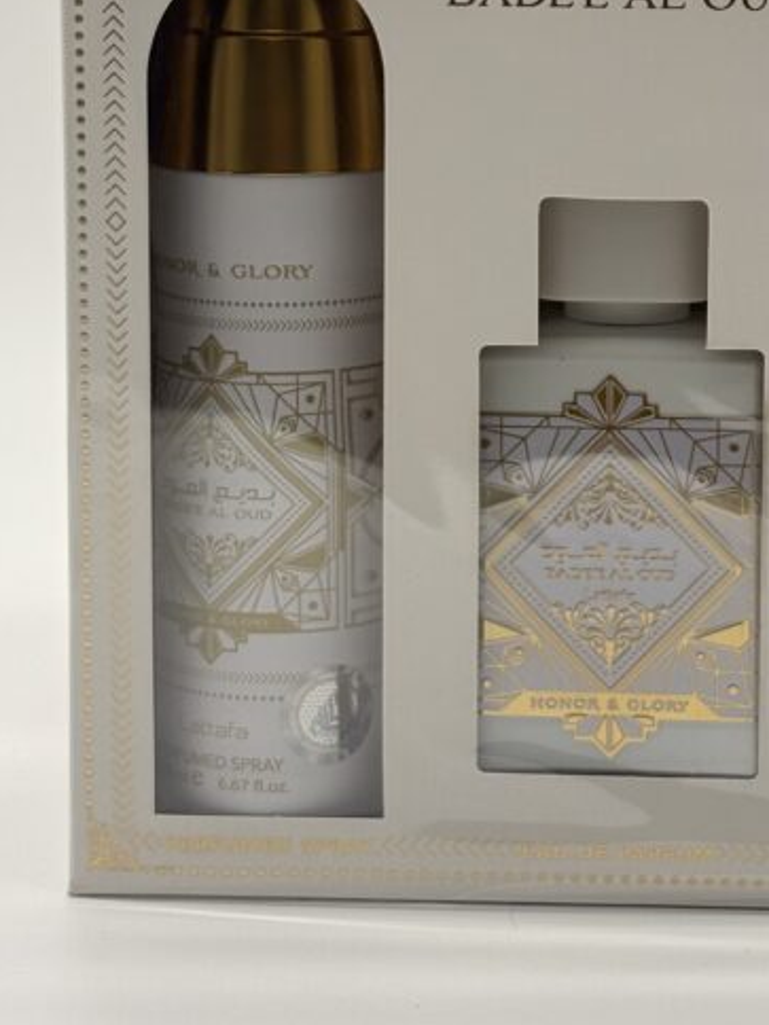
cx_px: 640
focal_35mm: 110
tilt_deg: -7.5
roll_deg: -0.1
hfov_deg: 13.4
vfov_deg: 17.7
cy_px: 180
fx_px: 3258
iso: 32
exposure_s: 1/489
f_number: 1.6
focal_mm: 5.96
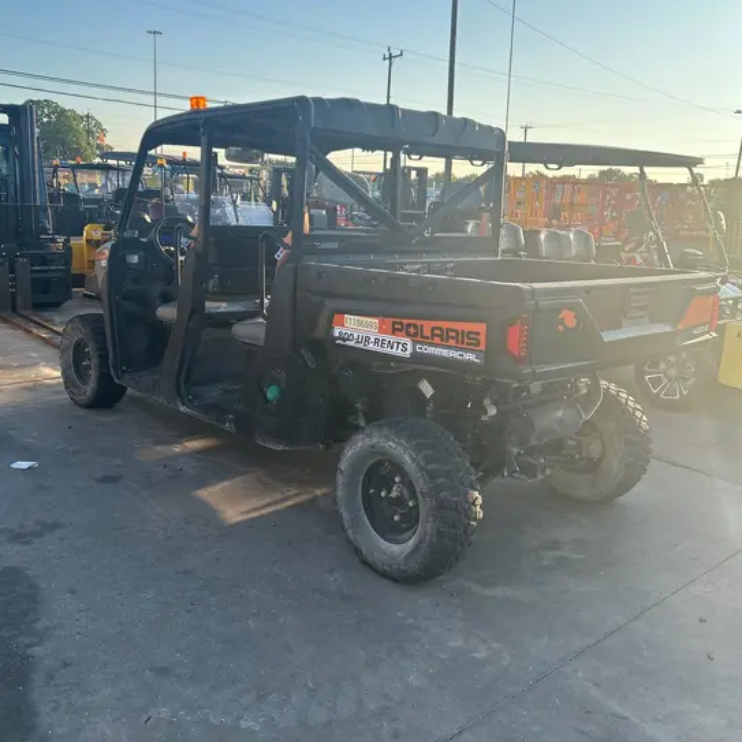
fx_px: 752
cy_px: 344
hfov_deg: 52.5
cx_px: 373
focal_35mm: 31
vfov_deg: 52.5
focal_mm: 5.7
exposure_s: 1/1838
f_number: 1.5
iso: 50
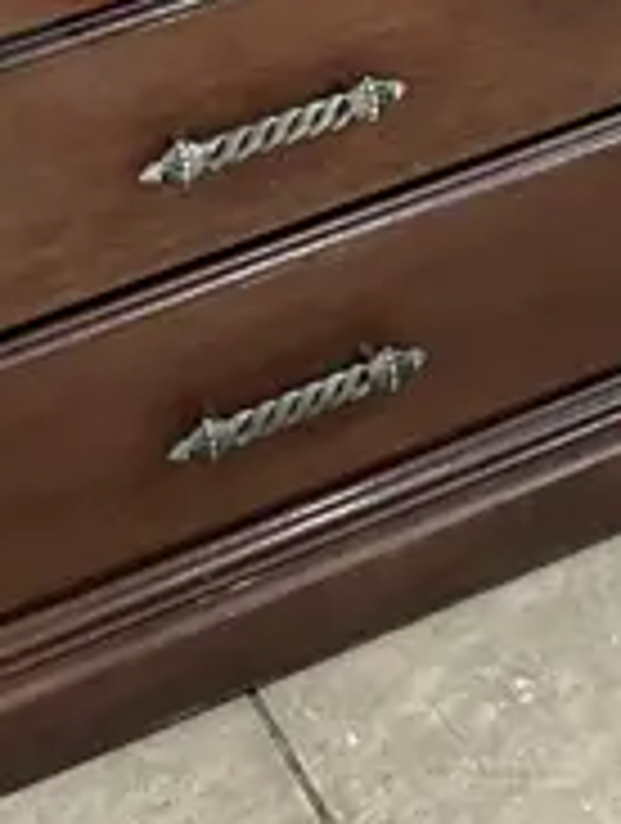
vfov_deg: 13.4
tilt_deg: -23.5
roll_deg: +2.1
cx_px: 504
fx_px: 3194
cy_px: -576
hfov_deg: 11.1
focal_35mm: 134
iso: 640
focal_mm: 6.86
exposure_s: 1/50
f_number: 1.78
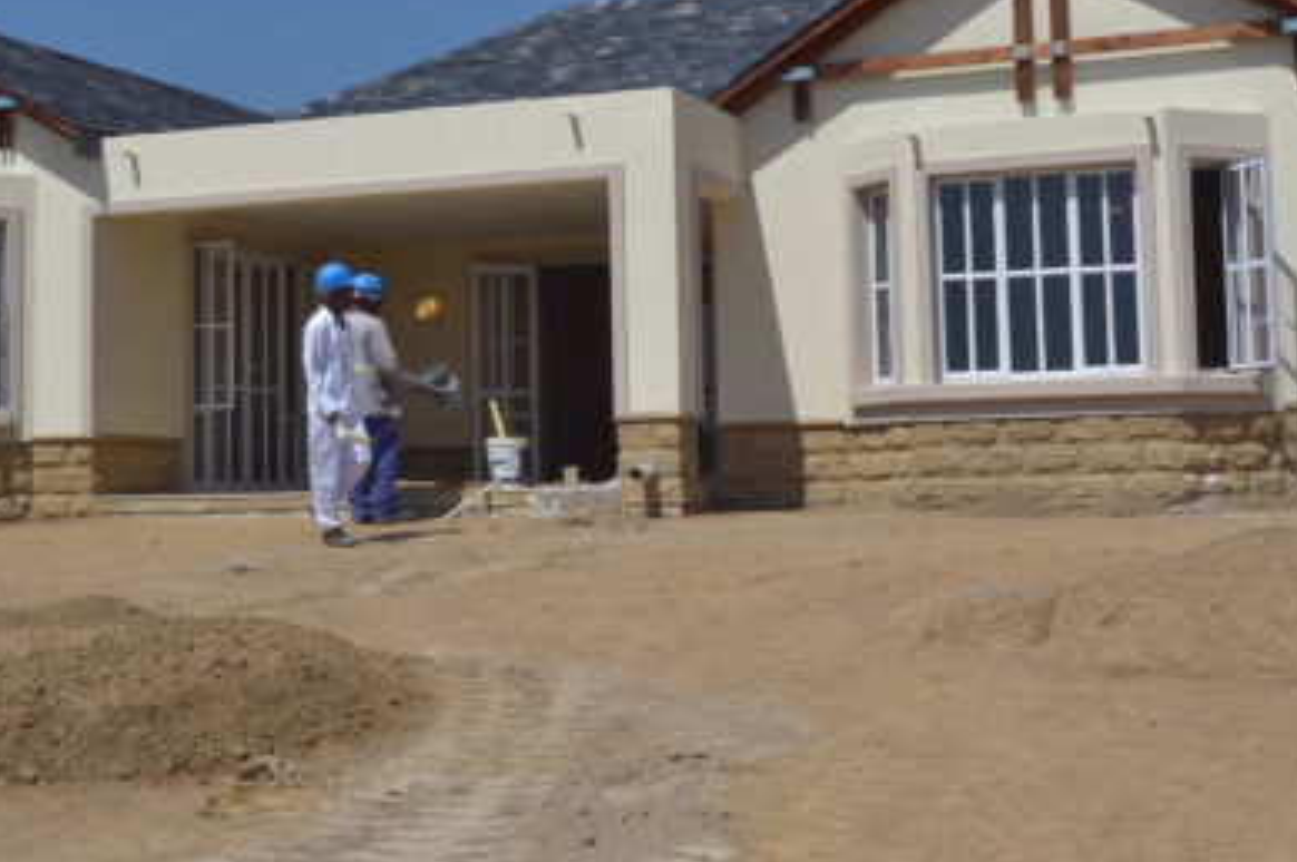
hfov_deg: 30.9
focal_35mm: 65
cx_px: 555
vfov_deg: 20.8
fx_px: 2340
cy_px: 277
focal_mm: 28
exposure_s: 1/320
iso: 100
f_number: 9
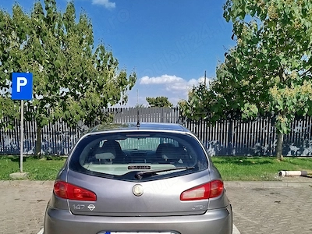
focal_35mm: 36
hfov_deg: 51.2
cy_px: 173
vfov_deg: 38.7
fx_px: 324
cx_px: 134
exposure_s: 1/1002
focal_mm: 5.31
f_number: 1.7
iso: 50
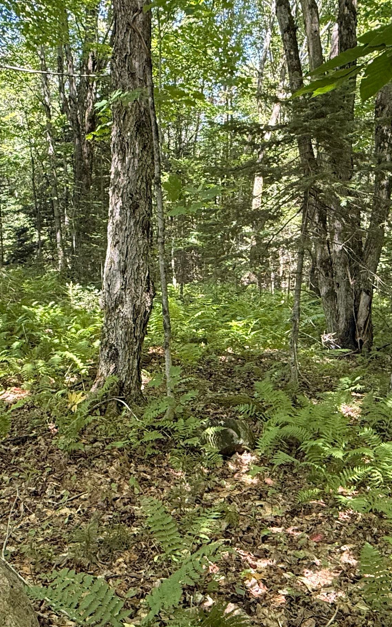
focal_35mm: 33
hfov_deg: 38.3
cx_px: 182
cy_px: 329
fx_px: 564
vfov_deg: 58.1
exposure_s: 1/99
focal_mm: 2.22
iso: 160
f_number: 2.2
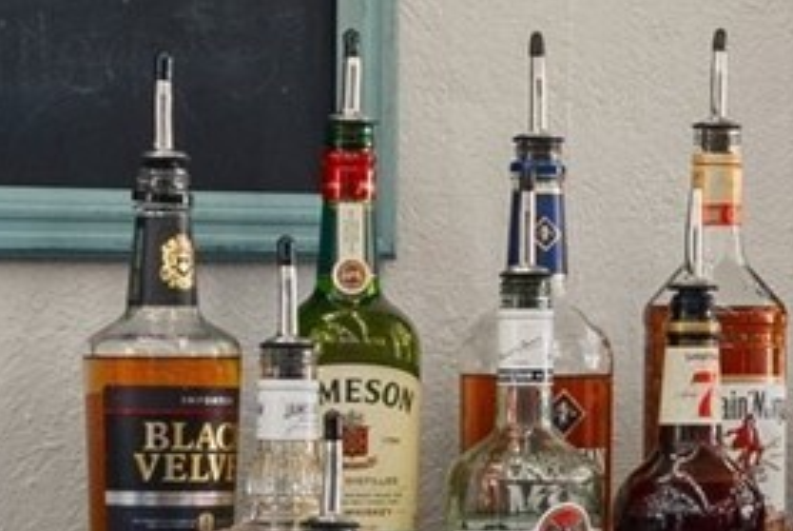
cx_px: 1629
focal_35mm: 189
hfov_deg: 10.0
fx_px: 4168
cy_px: 377
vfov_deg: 7.3
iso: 500
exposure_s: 2
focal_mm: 31
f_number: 8
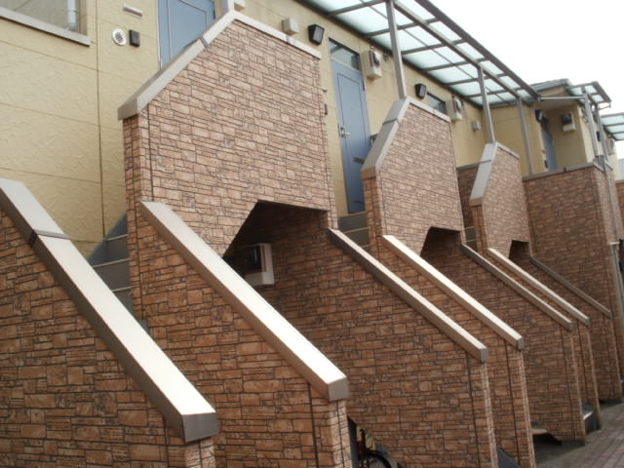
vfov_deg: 39.7
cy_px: 234
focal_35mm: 36
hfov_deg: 51.4
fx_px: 649
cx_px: 312
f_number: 5.6
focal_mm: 6.3
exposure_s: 1/200
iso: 100
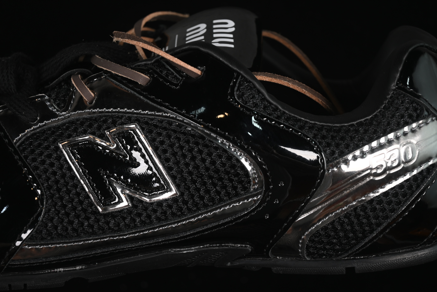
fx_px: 910
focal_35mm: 75
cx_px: 218
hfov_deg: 27.0
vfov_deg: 18.2
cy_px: 146
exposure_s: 1/40
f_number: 6.3
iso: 160
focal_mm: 50
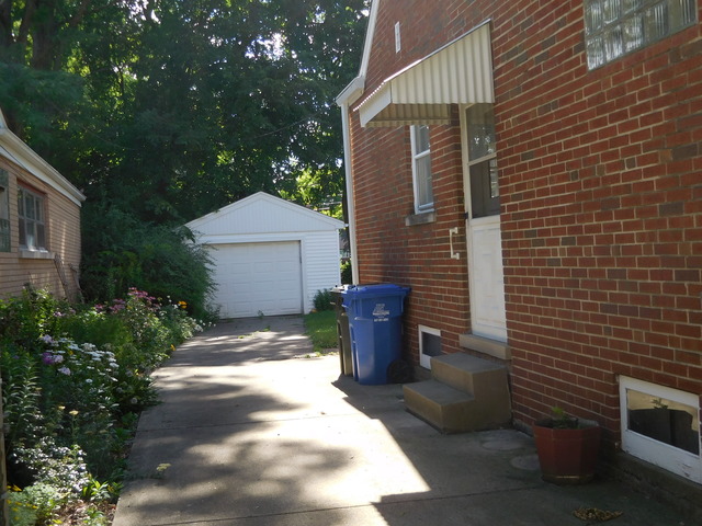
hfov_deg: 47.9
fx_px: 791
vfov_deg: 36.8
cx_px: 351
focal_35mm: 39
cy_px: 263
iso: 125
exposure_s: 1/250
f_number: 3.9
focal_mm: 7
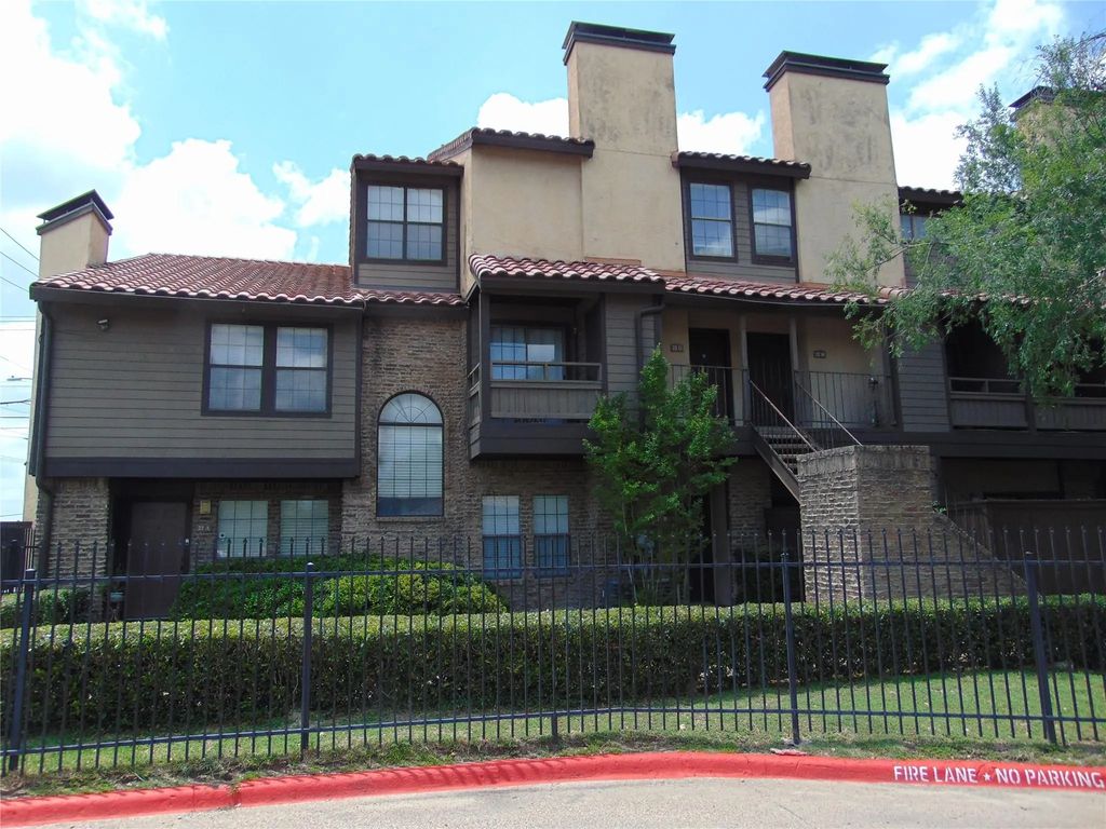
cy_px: 414
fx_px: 799
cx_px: 553
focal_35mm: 25
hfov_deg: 69.4
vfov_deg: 54.9
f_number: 3
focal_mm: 4.5
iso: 80
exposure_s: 1/800
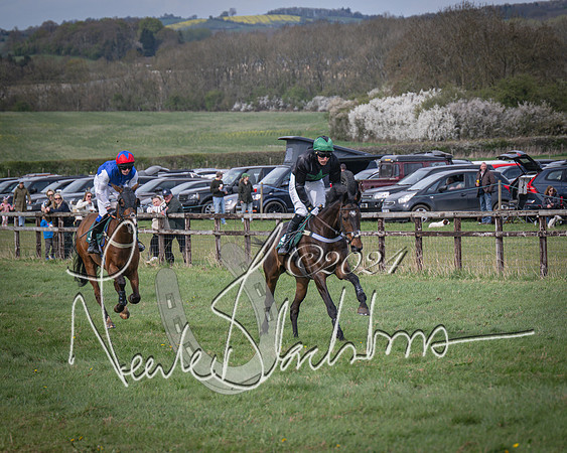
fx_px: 4179
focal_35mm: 249
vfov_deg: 6.2
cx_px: 418
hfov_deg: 7.8
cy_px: 278
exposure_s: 1/1000
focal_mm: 120
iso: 200
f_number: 4
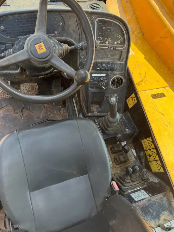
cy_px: 116
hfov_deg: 53.1
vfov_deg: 67.3
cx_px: 87
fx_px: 174
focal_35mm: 26
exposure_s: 1/676
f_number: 1.6
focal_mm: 5.1
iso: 50
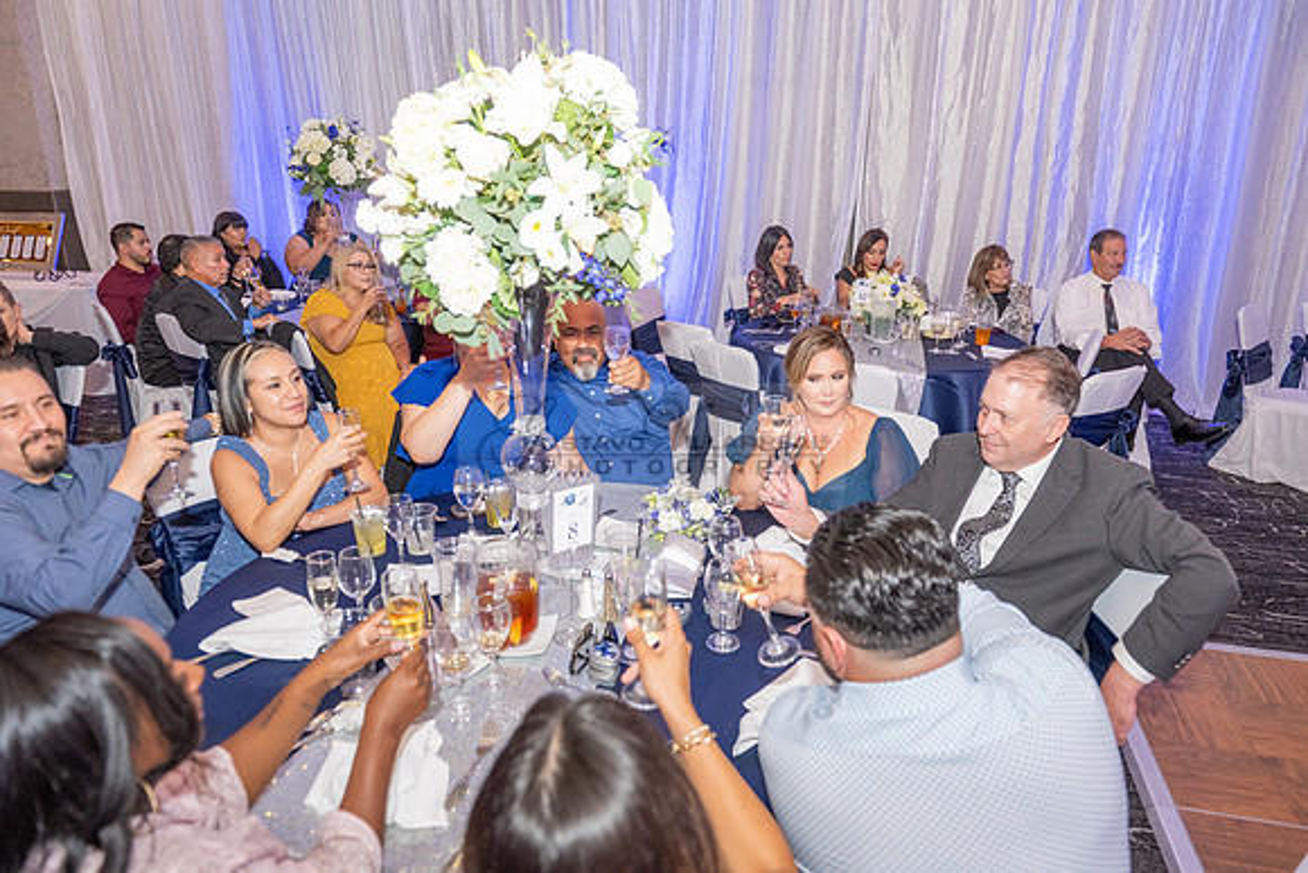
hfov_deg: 73.7
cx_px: 654
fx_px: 872
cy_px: 436
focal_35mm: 24
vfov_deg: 53.2
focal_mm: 24
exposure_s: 1/200
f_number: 4
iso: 1600
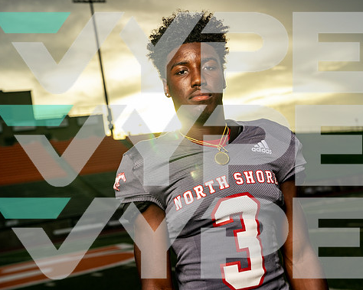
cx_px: 188
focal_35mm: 62
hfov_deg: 30.5
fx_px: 666
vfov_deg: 24.6
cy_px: 146
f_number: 5.6
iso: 200
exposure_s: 1/500
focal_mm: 54
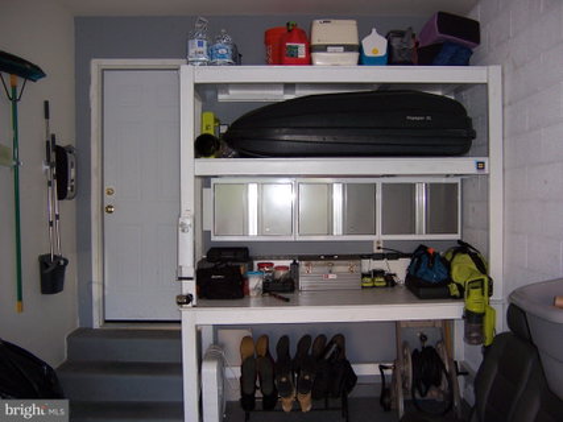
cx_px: 282
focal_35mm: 33
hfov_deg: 55.4
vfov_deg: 42.9
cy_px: 211
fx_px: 537
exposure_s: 1/60
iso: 80
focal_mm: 5.5
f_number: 2.8
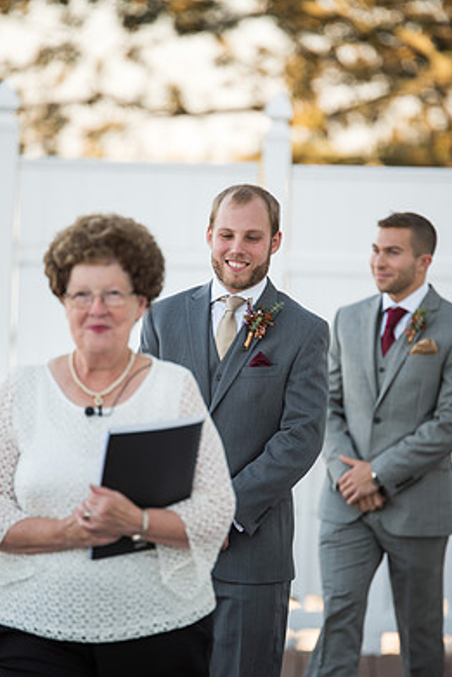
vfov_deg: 8.9
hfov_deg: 6.0
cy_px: 383
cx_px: 229
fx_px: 4327
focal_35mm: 230
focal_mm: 200
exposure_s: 1/1000
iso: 125
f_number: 2.8
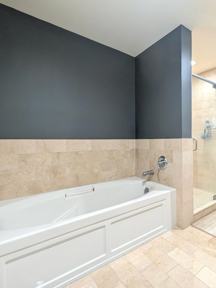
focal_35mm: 17
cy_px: 138
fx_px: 141
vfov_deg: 91.0
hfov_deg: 71.9
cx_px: 149
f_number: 1.7
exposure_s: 1/60
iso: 358
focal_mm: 2.02
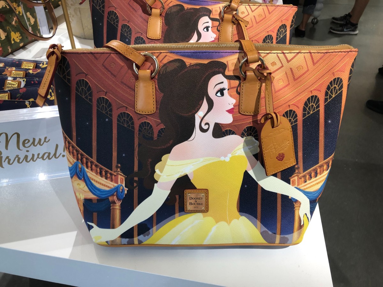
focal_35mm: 28
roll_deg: -1.5
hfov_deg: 63.4
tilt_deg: -40.3
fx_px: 310
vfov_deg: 49.7
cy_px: 144
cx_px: 192
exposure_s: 1/30
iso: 40
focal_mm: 3.99
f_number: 1.8
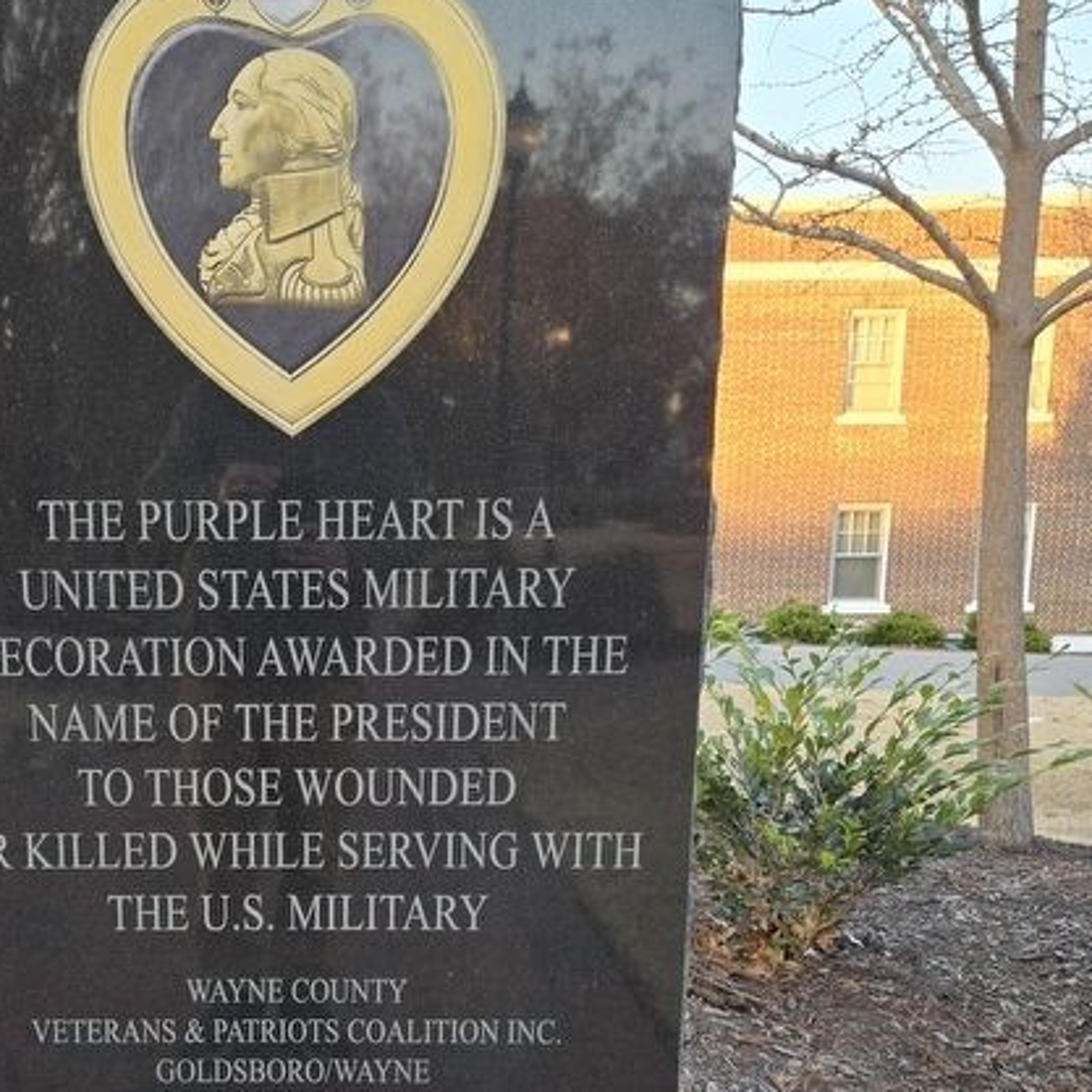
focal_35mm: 39
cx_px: 309
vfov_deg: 41.9
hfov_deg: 41.9
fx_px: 1392
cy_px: 780
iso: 50
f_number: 1.8
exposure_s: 1/180
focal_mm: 5.4
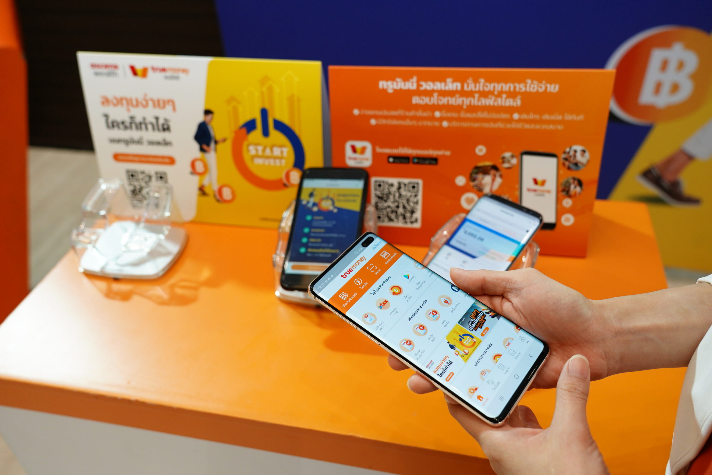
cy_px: 238
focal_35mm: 30
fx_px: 593
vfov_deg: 43.6
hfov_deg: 61.9
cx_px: 356
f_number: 5
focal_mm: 30
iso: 1600
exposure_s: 1/125
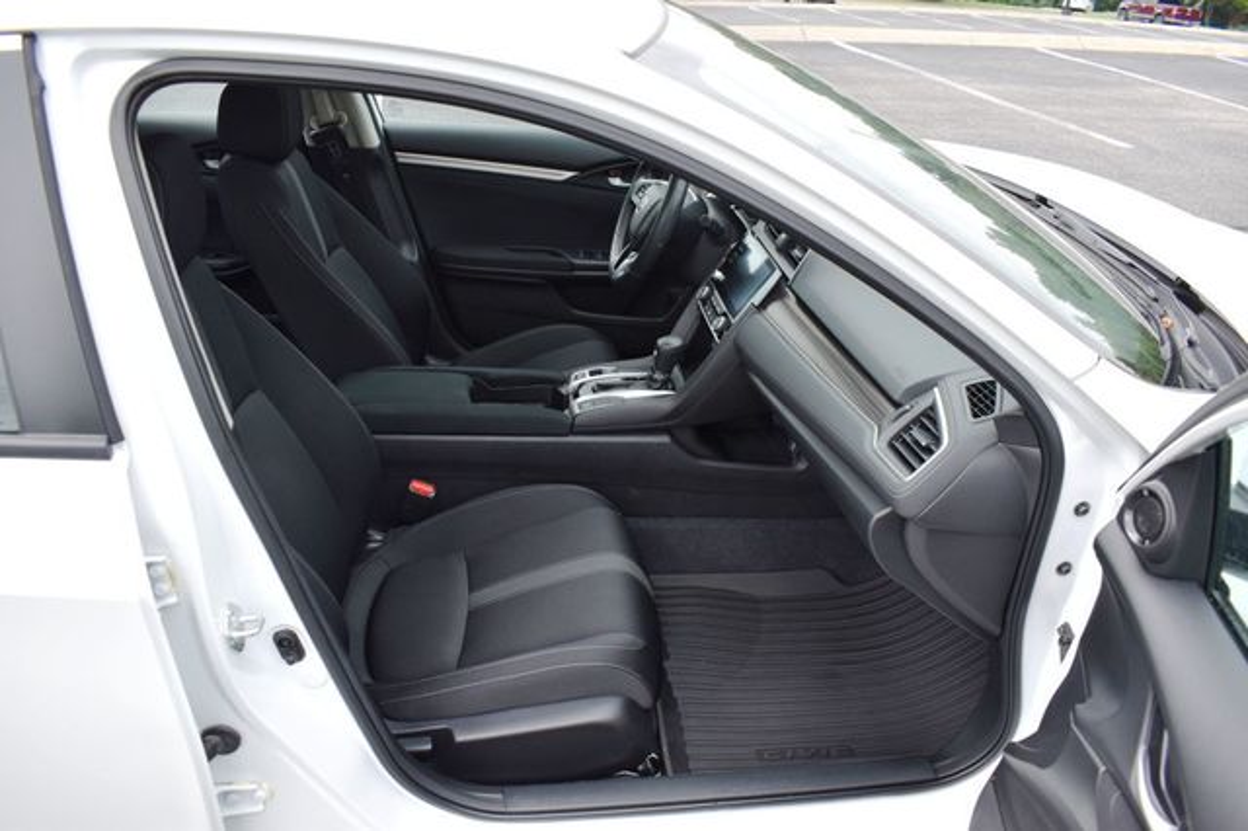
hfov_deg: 67.4
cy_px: 416
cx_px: 624
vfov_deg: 47.9
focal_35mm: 27
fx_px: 935
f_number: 5.6
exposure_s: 1/250
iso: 400
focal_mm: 18
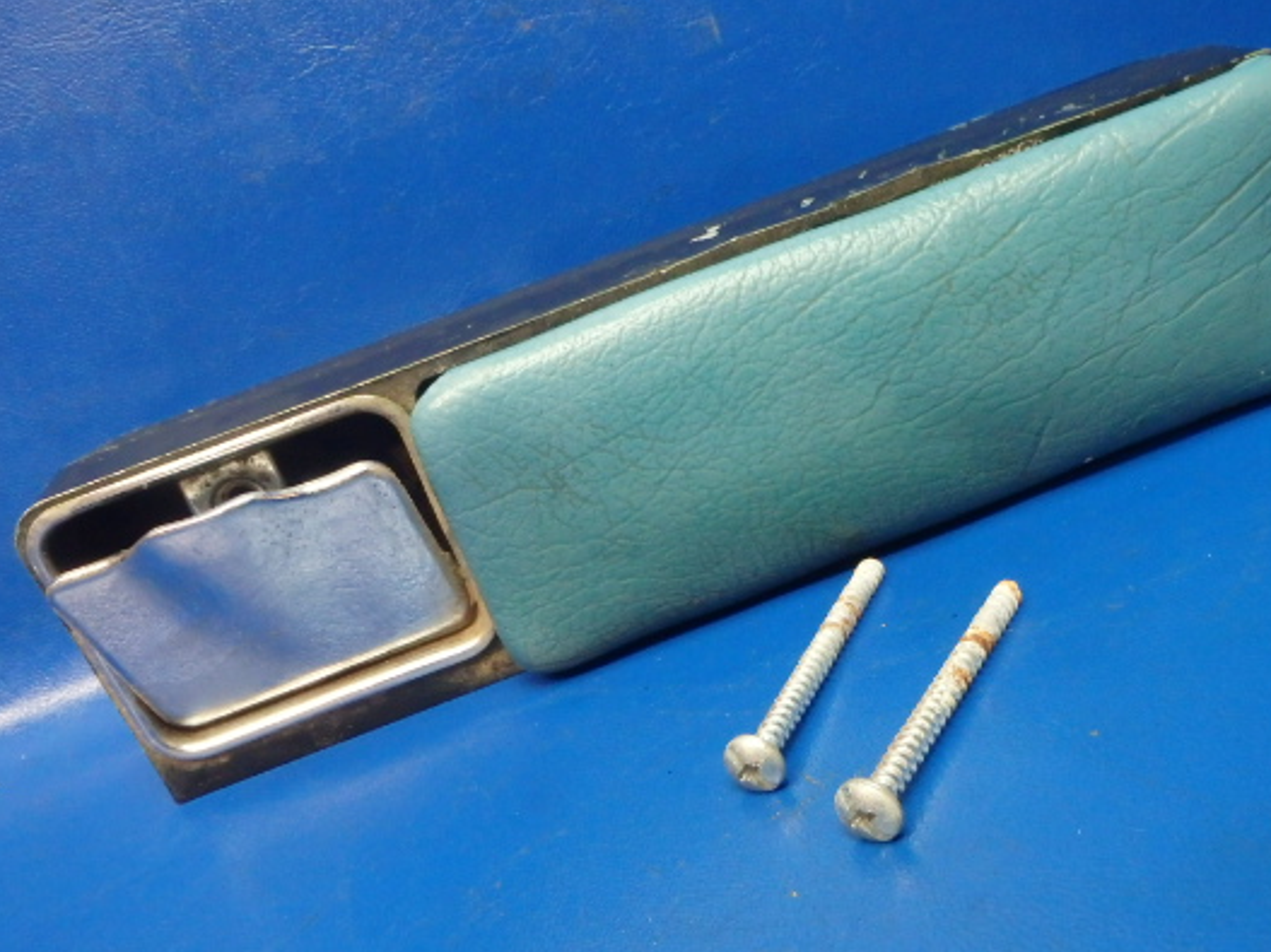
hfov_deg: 53.9
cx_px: 685
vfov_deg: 41.7
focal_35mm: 34
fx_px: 1248
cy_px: 550
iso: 800
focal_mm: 5
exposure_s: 1/25
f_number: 3.9
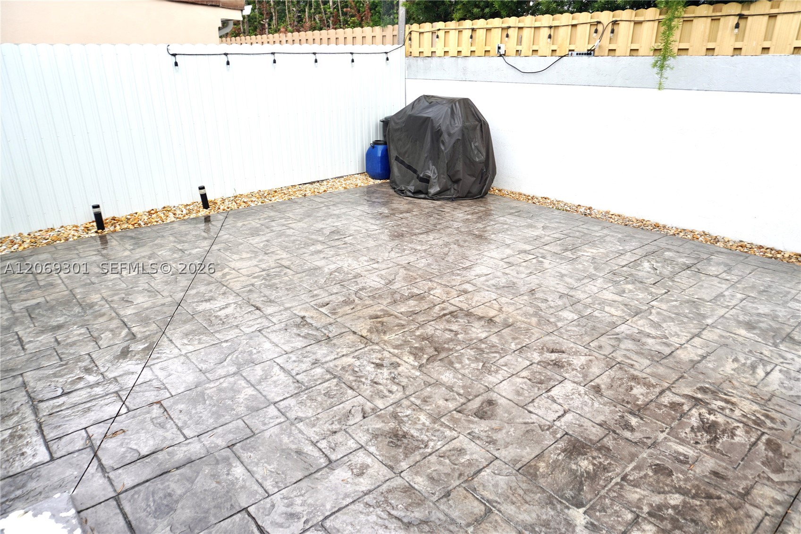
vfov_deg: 53.1
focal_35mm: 24
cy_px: 267
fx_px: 534
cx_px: 400
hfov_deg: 73.7
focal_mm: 16
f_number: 5
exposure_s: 1/60
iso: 100
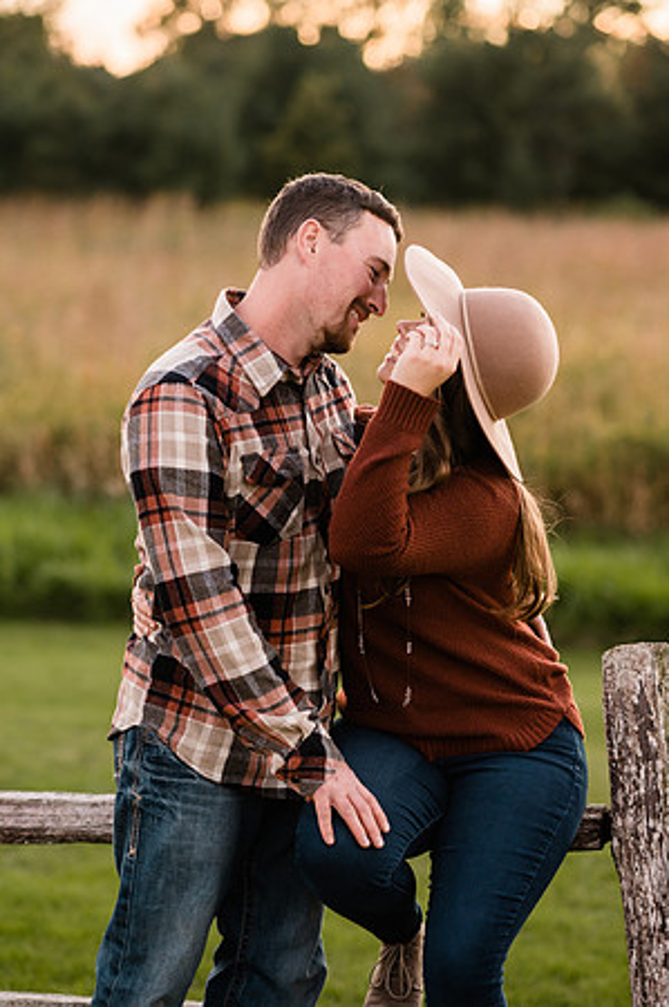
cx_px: 334
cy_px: 504
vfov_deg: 23.9
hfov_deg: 16.0
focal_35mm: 85
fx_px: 2375
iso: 500
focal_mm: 85
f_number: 2.5
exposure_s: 1/200
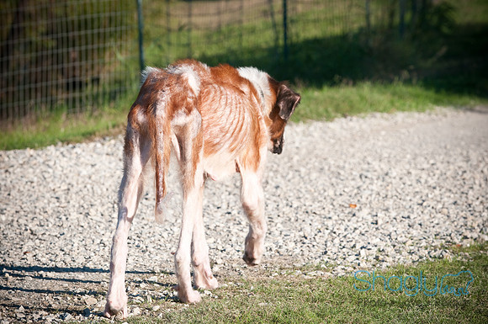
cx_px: 244
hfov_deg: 8.9
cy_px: 162
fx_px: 3147
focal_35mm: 232
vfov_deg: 5.9
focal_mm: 155
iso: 200
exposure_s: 1/320
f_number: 9
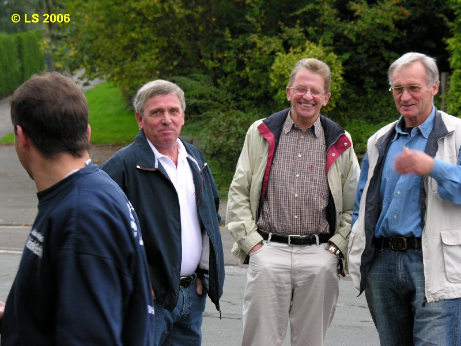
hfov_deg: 17.1
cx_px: 230
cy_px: 173
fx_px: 1532
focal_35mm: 115
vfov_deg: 12.9
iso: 50
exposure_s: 1/63.3
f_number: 3.7
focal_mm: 29.3
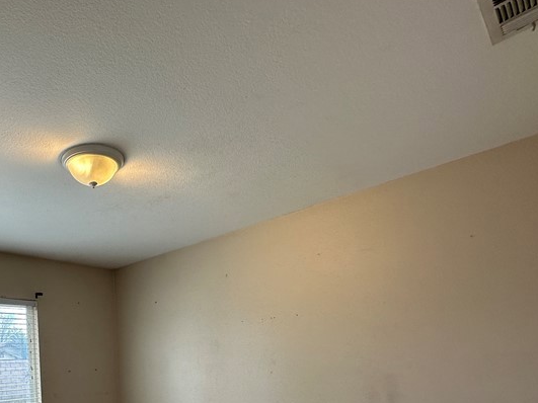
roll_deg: +2.3
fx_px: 420
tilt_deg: -1.8
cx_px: 128
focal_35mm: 27
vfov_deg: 45.7
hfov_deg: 61.3
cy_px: 375
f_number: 2.2
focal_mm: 2.22
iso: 50
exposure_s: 1/120
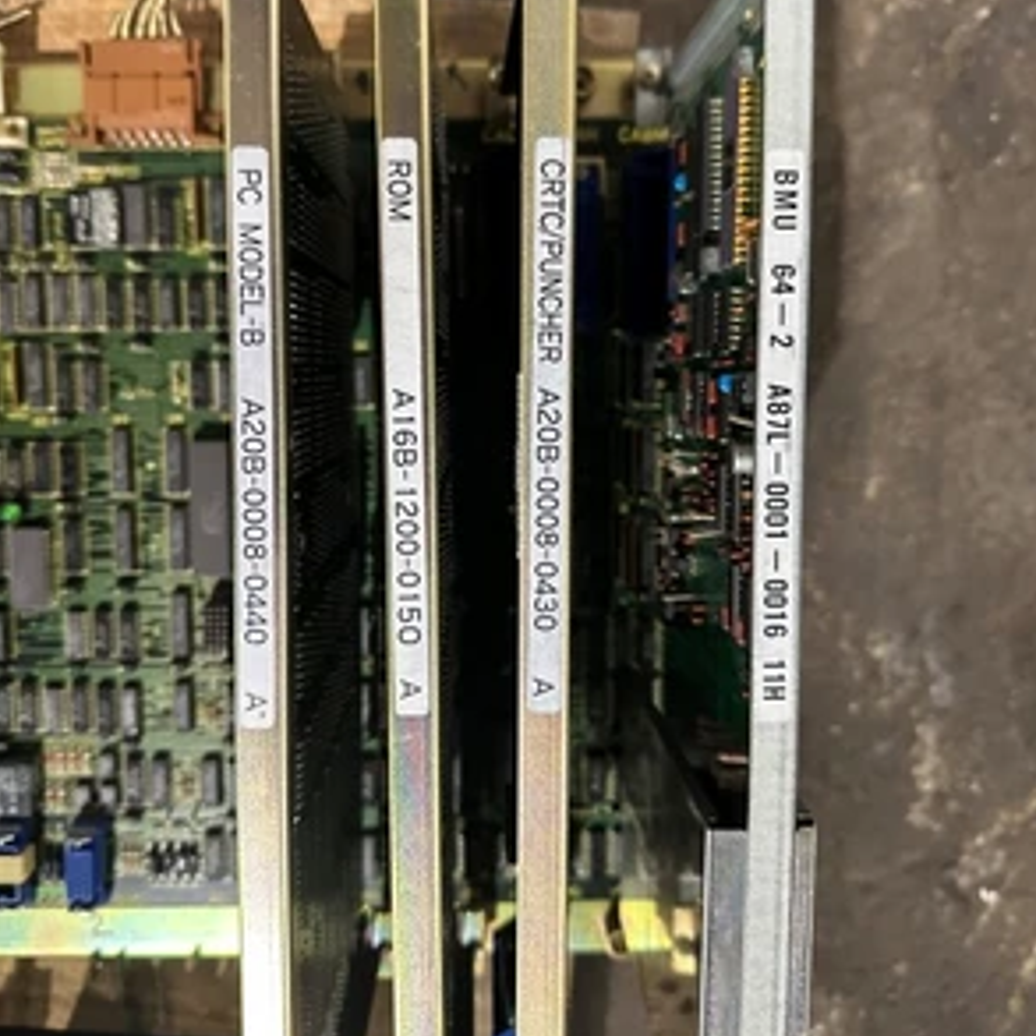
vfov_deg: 55.5
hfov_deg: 55.6
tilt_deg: -85.2
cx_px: 513
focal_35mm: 29
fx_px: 982
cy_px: 463
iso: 800
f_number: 1.78
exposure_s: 1/60
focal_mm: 6.86
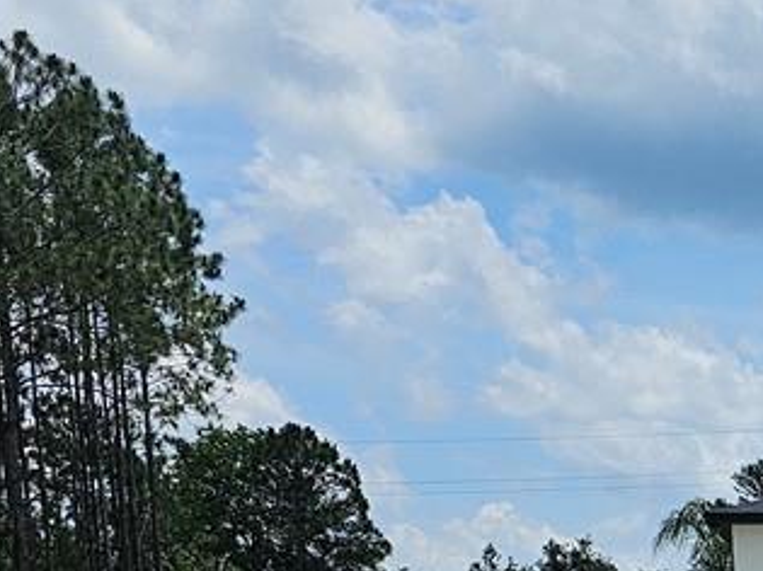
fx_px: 2578
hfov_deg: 14.4
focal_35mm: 117
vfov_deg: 11.7
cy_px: 1021
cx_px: 1470
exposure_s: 1/1610
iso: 12
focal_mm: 6.3
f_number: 1.7
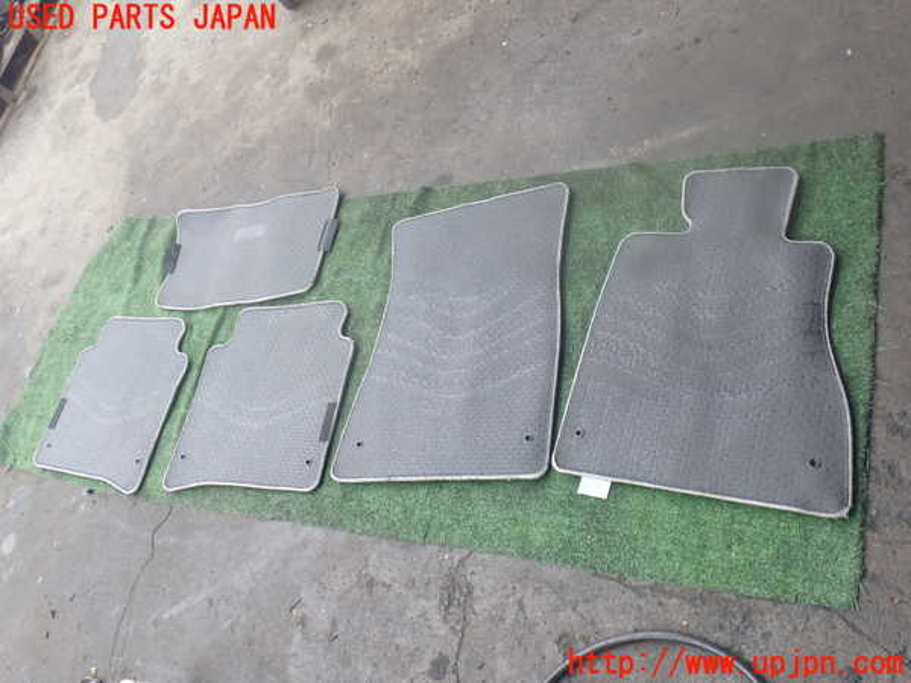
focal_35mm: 30
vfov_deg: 46.8
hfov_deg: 60.0
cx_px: 456
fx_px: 790
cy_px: 342
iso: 100
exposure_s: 1/125
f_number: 3.2
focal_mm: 5.4
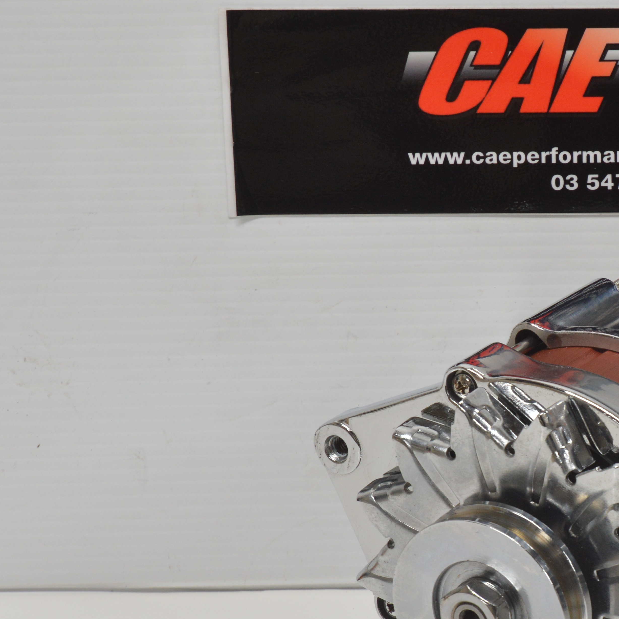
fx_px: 2913
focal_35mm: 144
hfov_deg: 12.0
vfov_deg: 12.1
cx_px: 638
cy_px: 436
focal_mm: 46
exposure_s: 1/15
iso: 400
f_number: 7.1
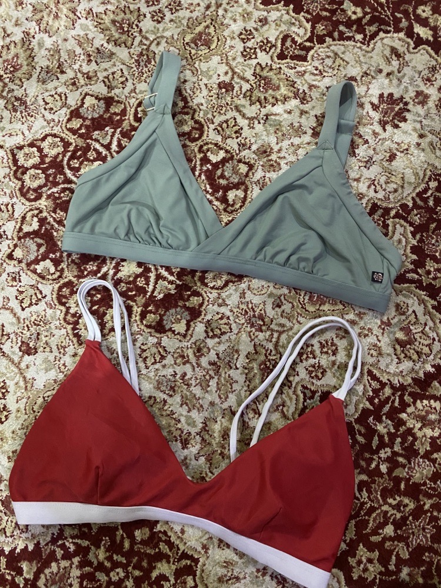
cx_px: 220
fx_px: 442
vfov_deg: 67.3
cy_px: 294
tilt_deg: -79.2
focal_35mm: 26
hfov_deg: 53.1
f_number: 1.8
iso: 800
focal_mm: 4.25
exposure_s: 1/25
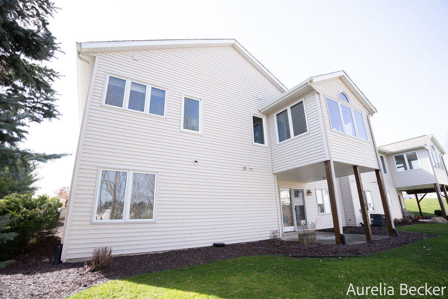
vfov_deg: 70.5
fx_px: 212
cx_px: 224
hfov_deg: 93.3
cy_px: 150
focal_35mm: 17
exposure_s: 1/200
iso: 100
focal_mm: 17
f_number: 3.2
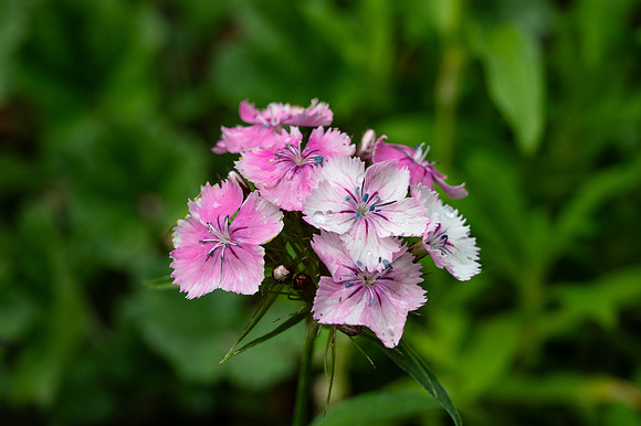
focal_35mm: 86
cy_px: 164
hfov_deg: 23.6
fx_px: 1535
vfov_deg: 15.8
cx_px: 294
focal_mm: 70
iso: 160
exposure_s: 1/320
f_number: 8
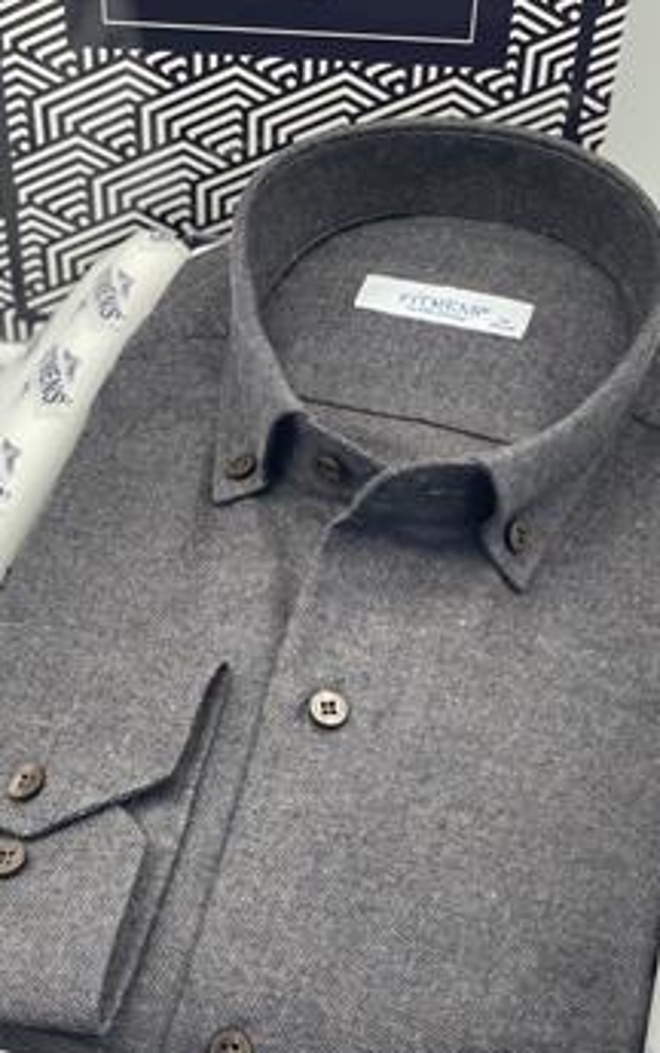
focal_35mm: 66
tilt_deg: -44.7
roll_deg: -3.4
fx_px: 1897
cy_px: 600
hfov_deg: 19.7
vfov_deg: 31.0
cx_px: 351
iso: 80
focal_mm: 6
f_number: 2
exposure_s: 1/122
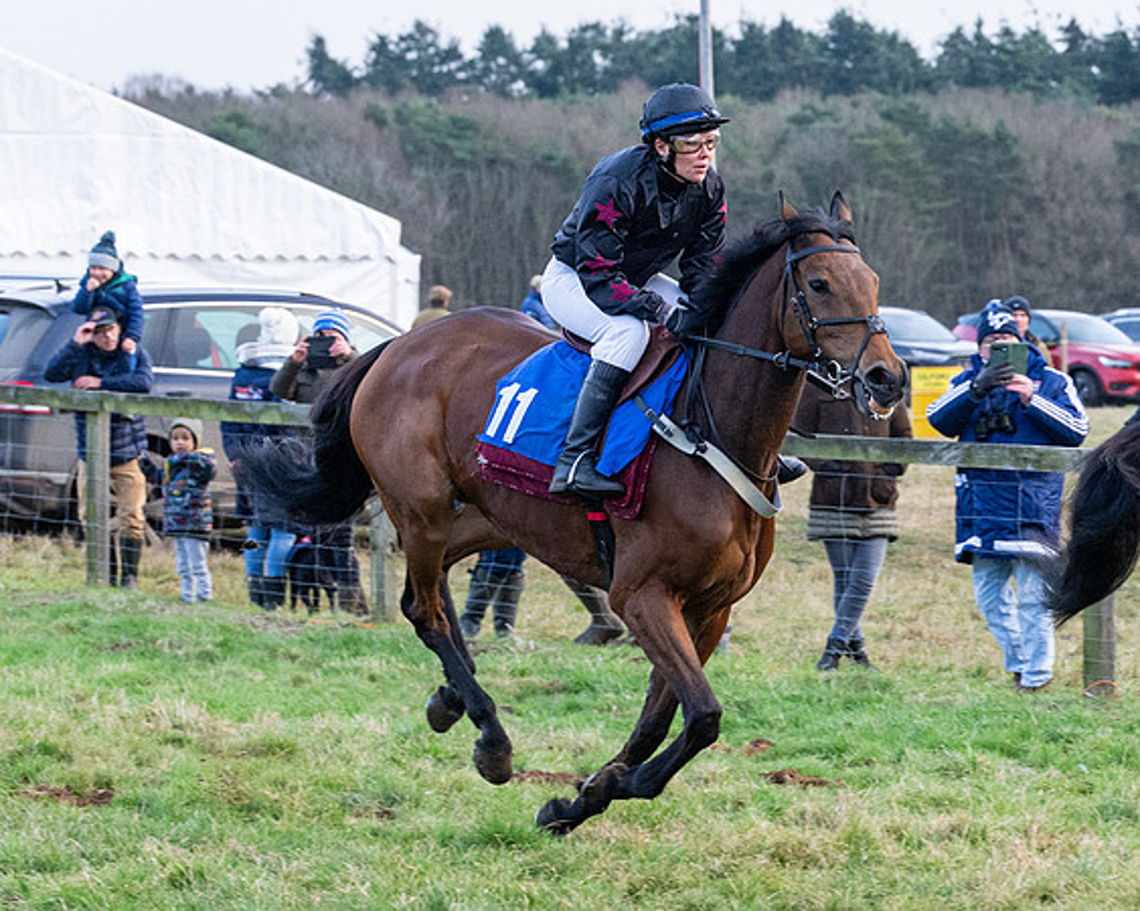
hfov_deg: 11.1
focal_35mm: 174
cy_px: 539
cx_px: 631
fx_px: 5879
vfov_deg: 8.9
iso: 1250
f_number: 4
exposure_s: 1/500
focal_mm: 70
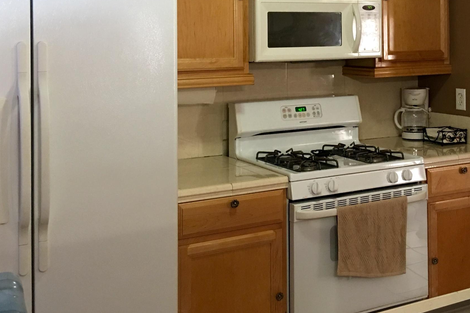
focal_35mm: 54
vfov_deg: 24.4
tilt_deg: +0.0
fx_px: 705
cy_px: 38
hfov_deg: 36.4
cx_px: 325
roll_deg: -0.4
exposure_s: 1/15
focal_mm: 4.15
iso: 50
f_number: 2.2
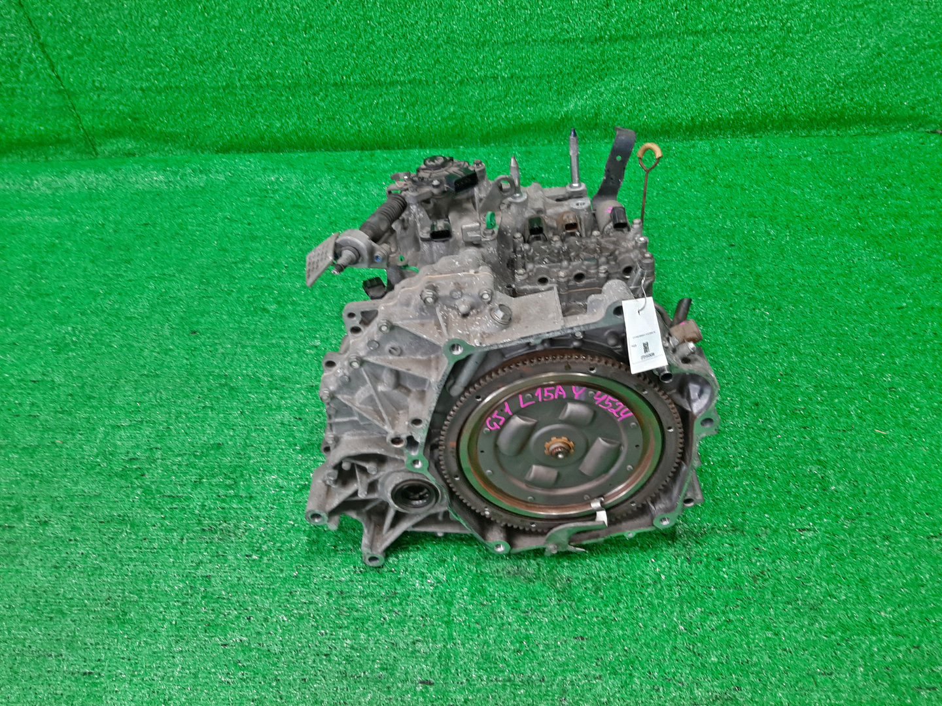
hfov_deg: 67.3
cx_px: 471
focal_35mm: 26
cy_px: 353
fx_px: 708
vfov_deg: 53.1
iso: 103
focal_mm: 3.93
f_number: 1.7
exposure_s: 1/50
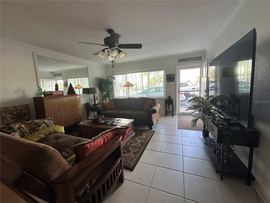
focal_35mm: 14
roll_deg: +2.8
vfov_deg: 85.7
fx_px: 109
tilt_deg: -6.5
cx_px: 135
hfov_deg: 102.1
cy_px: 102
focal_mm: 2.22
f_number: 2.2
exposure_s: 1/120
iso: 80
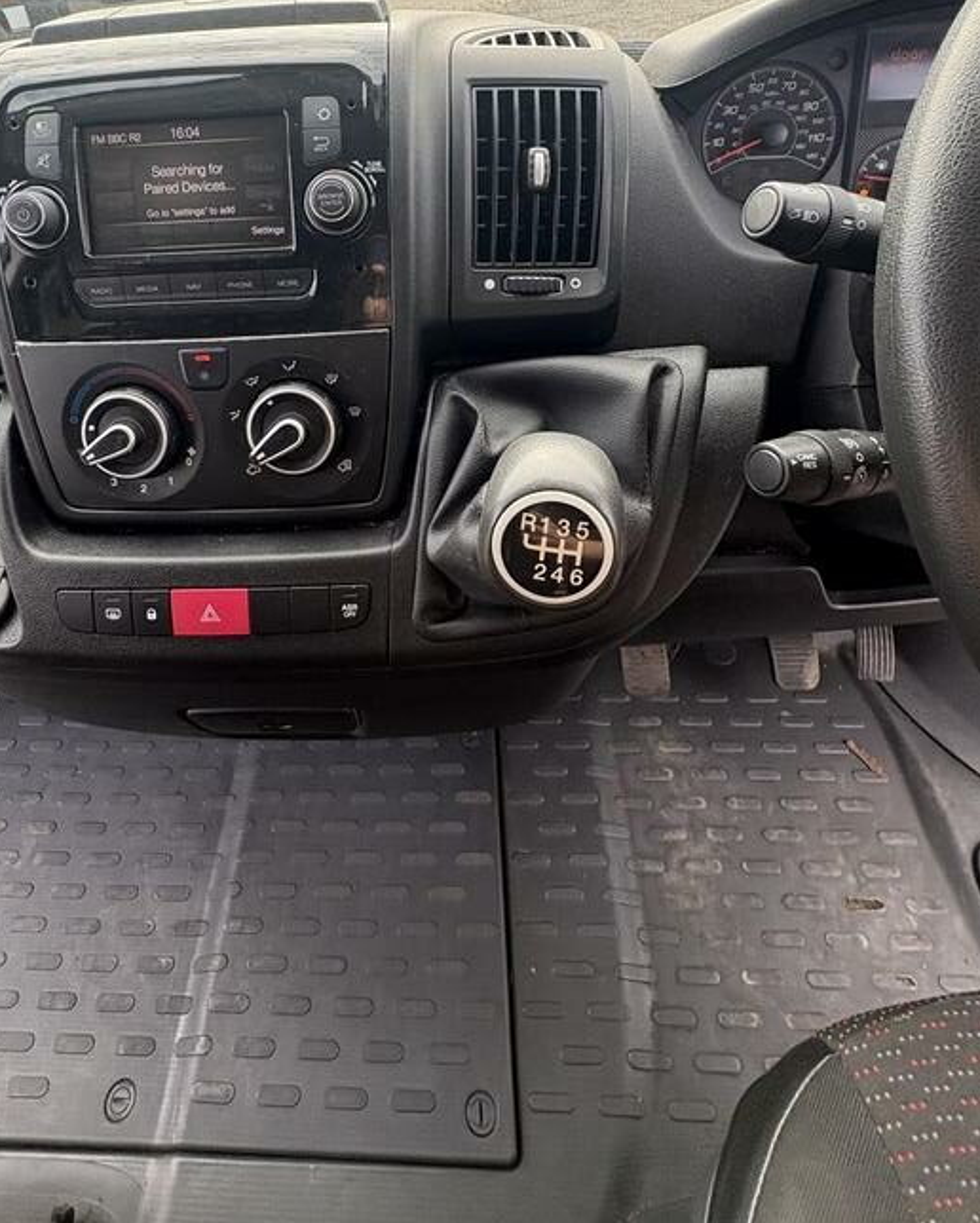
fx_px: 688
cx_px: 416
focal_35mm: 19
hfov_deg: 70.5
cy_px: 391
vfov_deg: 80.0
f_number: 2.2
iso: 125
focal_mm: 2.22
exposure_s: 1/137
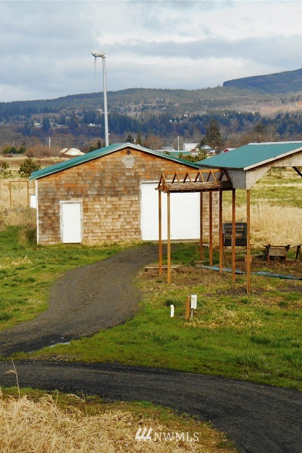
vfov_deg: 20.8
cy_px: 228
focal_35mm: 98
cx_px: 168
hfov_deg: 14.0
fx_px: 1234
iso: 80
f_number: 4.5
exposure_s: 1/320
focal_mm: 12.5
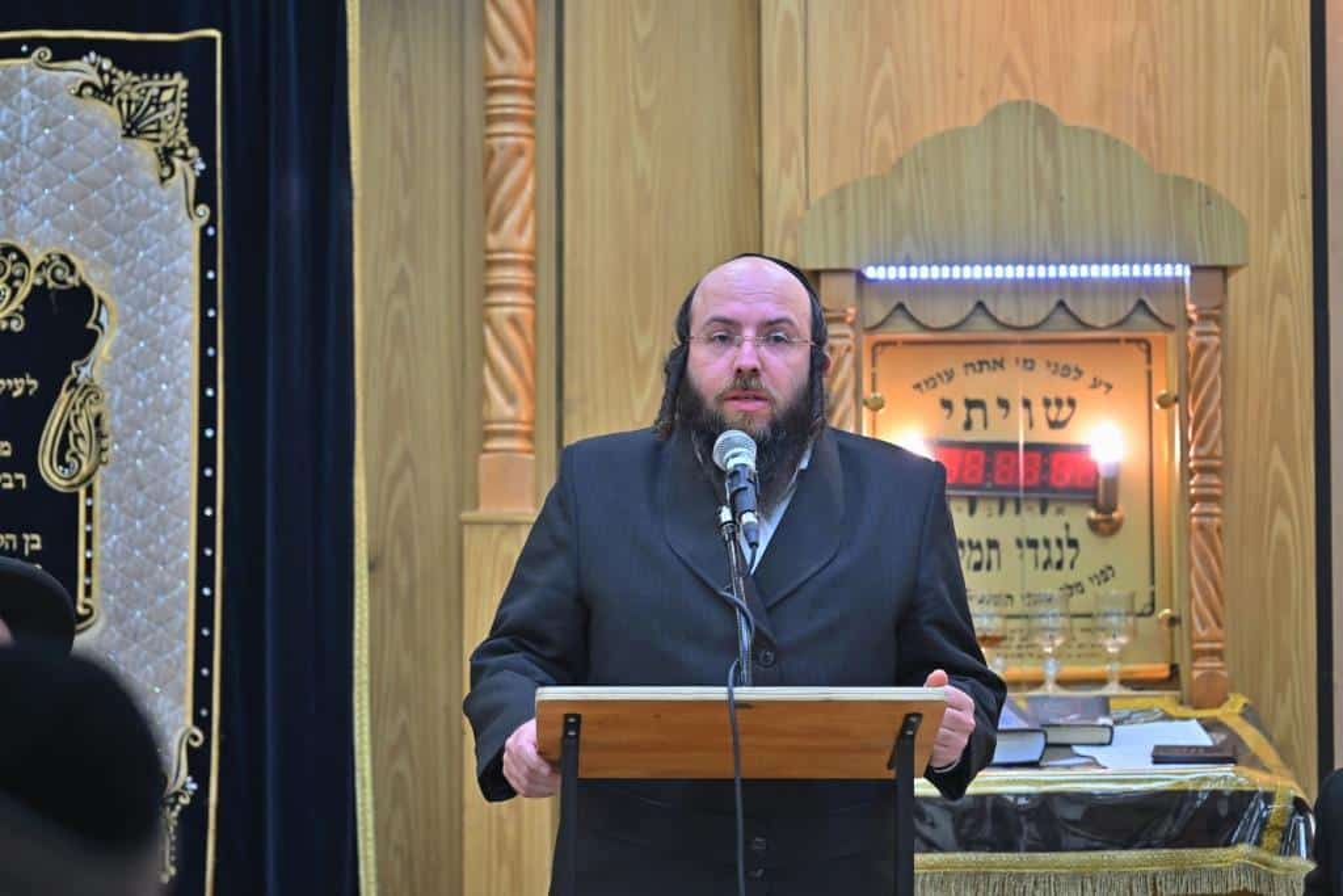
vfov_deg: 11.9
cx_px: 672
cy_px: 448
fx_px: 4290
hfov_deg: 17.8
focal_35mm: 115
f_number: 4
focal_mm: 115
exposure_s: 1/200
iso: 640
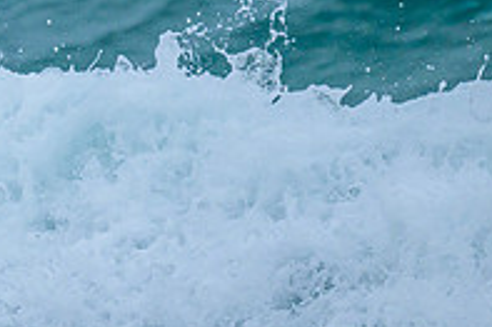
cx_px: -356
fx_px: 44283
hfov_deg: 0.6
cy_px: 245
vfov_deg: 0.4
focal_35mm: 3243
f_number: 6.3
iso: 500
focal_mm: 800
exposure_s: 1/3200
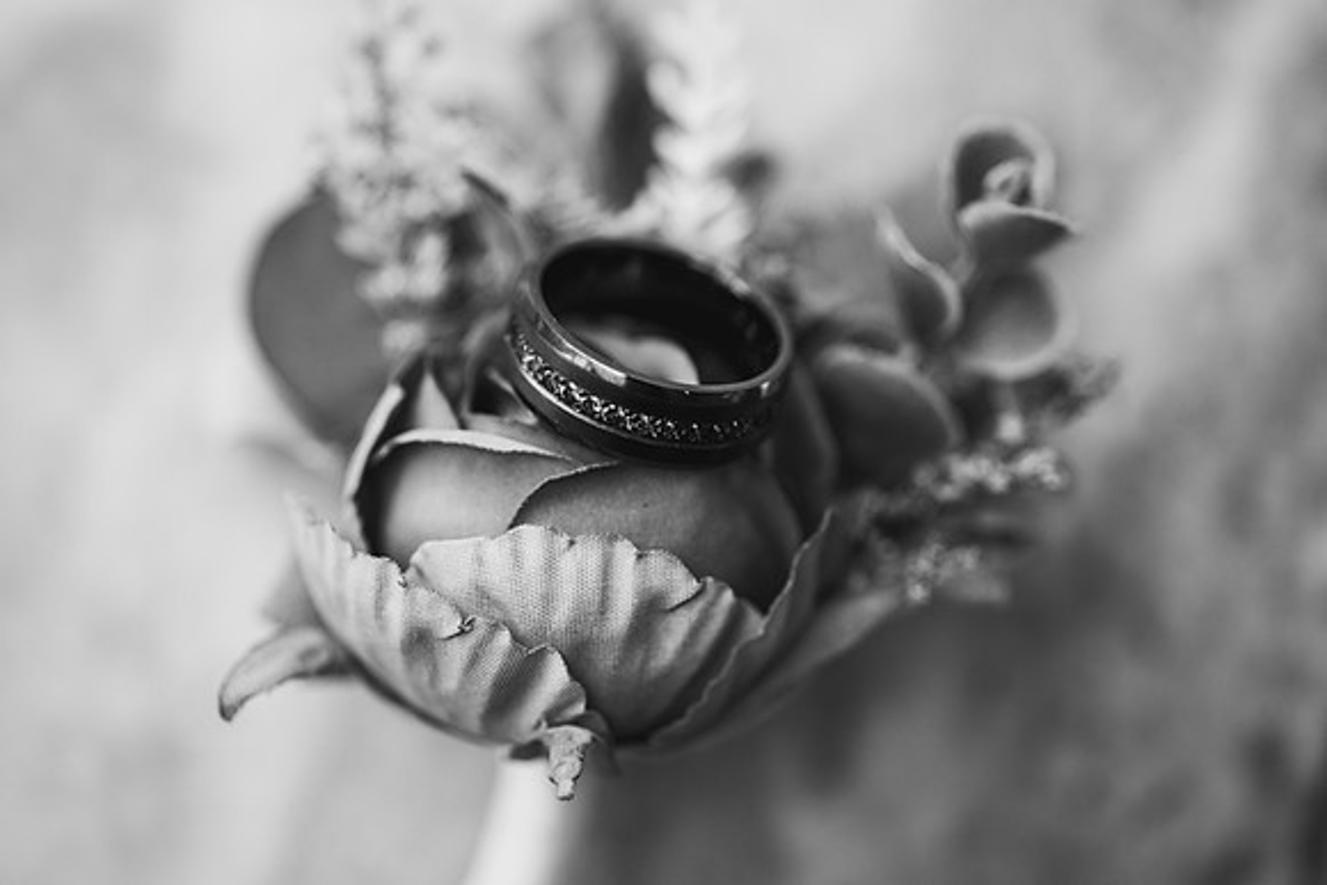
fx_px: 3687
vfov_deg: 13.7
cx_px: 664
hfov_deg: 20.4
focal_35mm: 100
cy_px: 442
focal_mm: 100
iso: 100
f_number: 4
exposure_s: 1/125
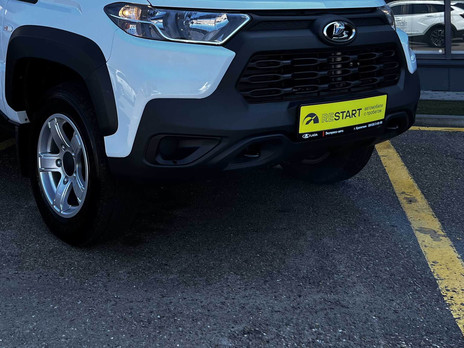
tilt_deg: -1.0
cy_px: 30
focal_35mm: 48
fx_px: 643
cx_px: 150
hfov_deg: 39.1
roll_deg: -0.2
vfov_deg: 29.0
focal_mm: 5.7
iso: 50
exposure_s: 1/1238
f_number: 1.5
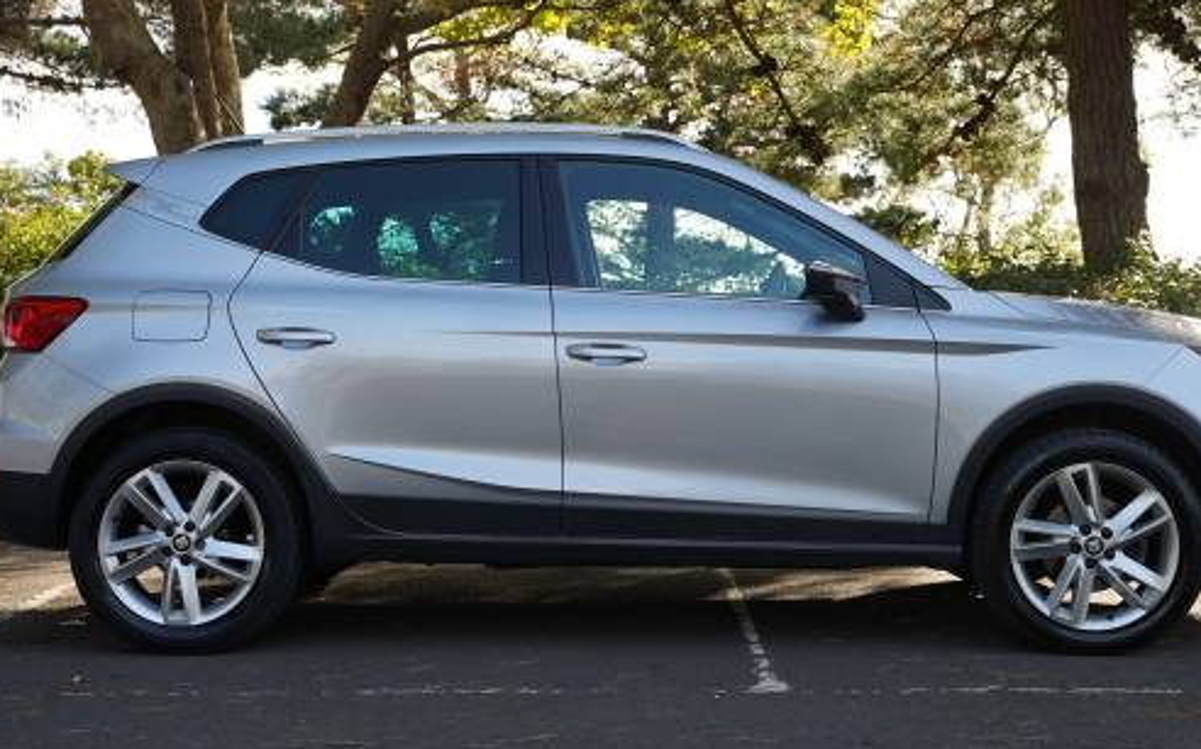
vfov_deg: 22.6
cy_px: 342
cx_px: 637
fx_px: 1873
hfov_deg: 35.5
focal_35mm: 57
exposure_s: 1/80
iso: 100
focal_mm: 43.2
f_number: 4.5
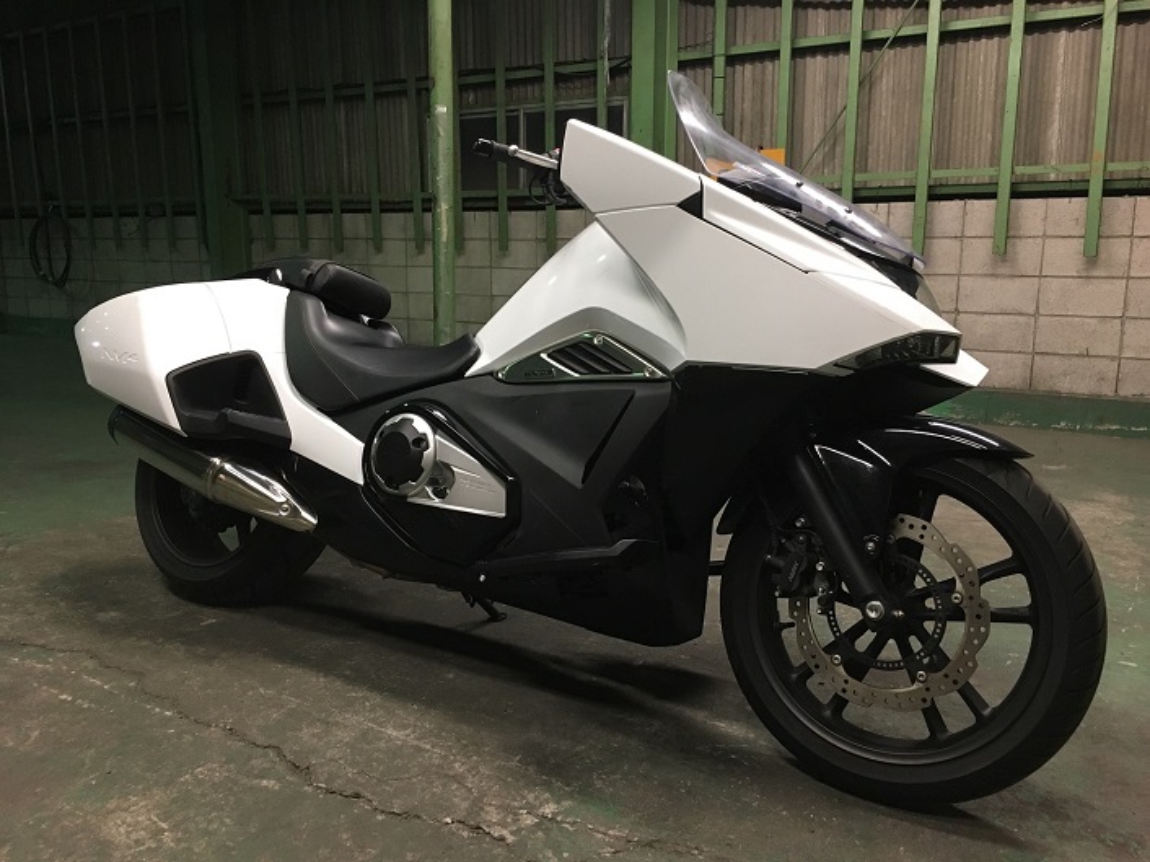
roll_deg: -1.4
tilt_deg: -9.3
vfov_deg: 48.2
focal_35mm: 29
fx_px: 963
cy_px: 431
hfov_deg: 61.7
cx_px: 575
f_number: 2.2
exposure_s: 1/30
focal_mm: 4.15
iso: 125
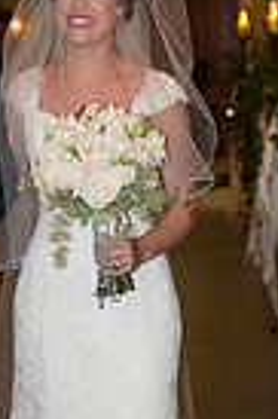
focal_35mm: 190
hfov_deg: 7.2
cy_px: 287
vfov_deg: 10.8
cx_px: 35
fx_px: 2206
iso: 1600
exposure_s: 1/100
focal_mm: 58
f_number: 2.8
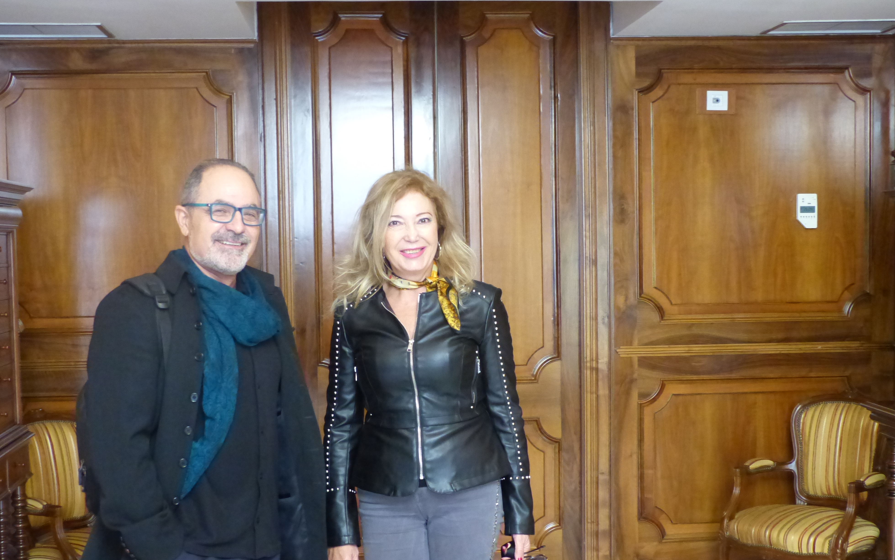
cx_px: 449
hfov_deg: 37.5
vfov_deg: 24.0
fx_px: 1317
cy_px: 324
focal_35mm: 54
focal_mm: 9.1
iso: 800
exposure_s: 1/40
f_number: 2.8
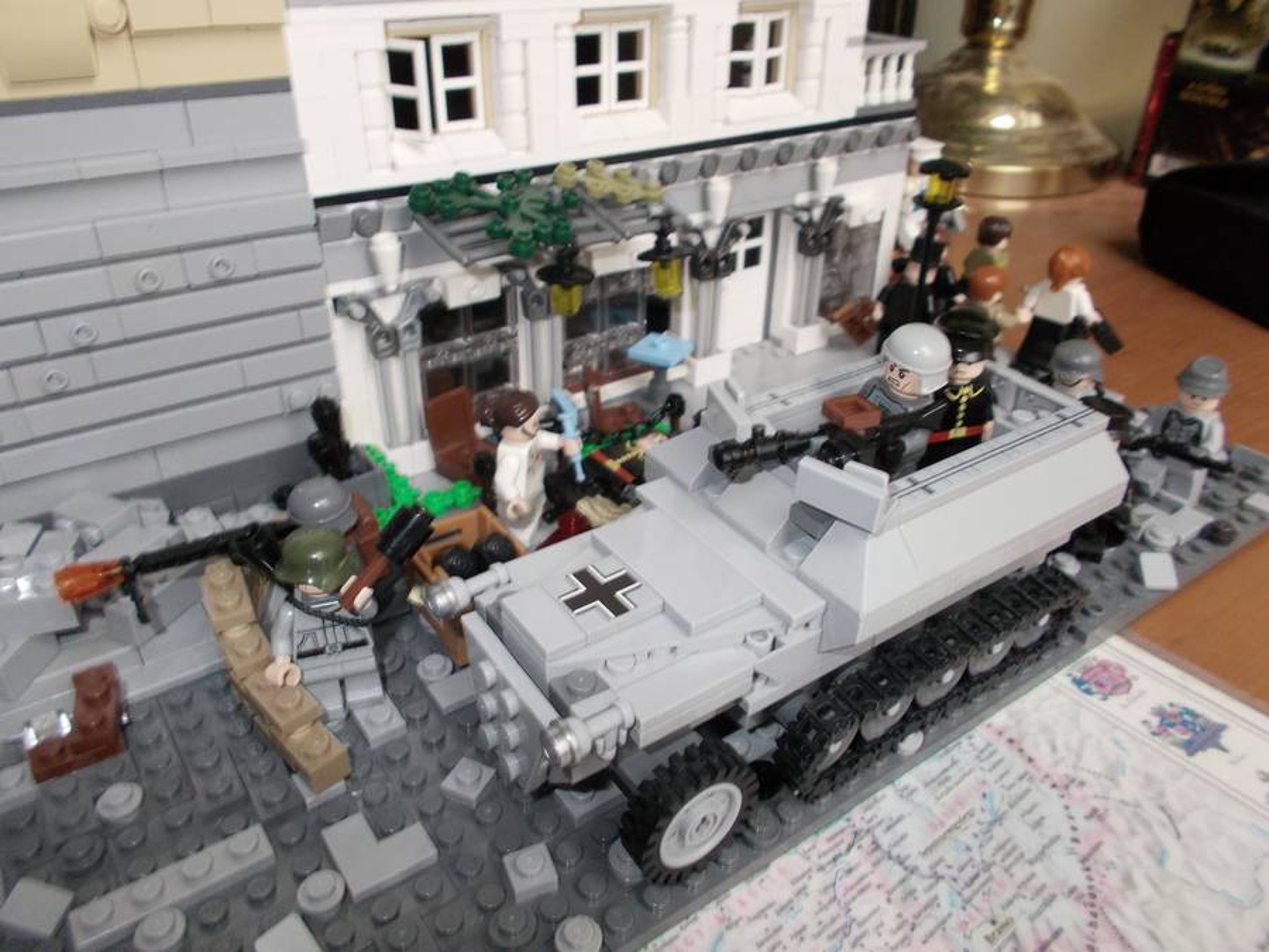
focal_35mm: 26
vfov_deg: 53.1
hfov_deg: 67.3
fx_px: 953
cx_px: 634
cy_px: 476
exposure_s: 1/25
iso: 200
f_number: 3.2
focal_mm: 4.6
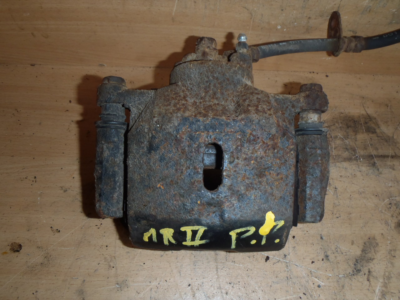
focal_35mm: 28
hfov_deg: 63.4
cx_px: 200
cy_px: 150
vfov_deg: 49.7
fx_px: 324
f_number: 3.9
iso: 100
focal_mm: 5
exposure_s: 1/30
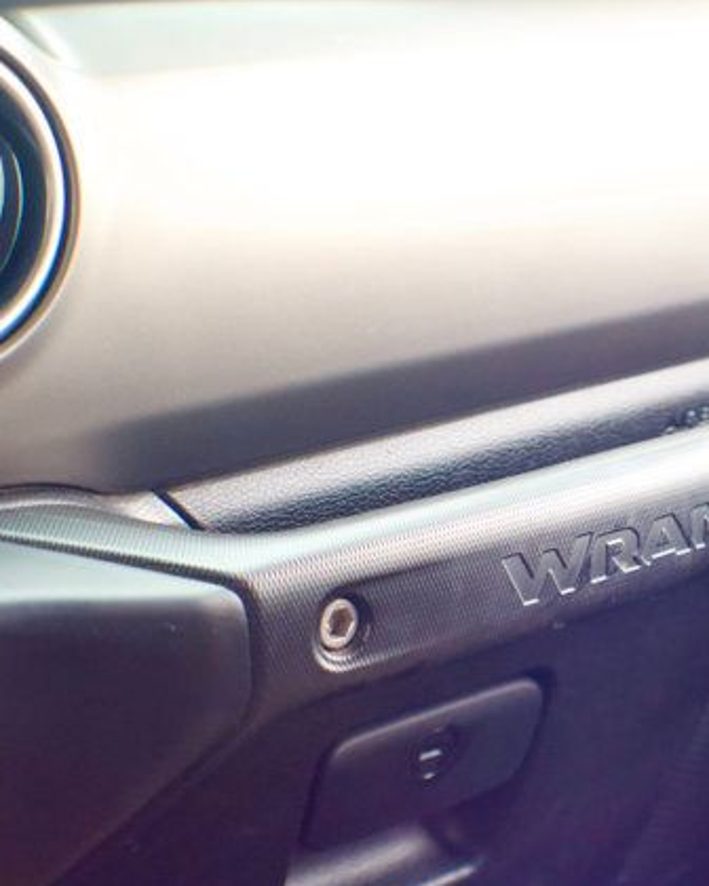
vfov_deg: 17.9
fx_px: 2807
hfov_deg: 14.3
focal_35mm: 107
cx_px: 591
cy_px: 446
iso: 2500
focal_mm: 50
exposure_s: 1/100
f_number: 5
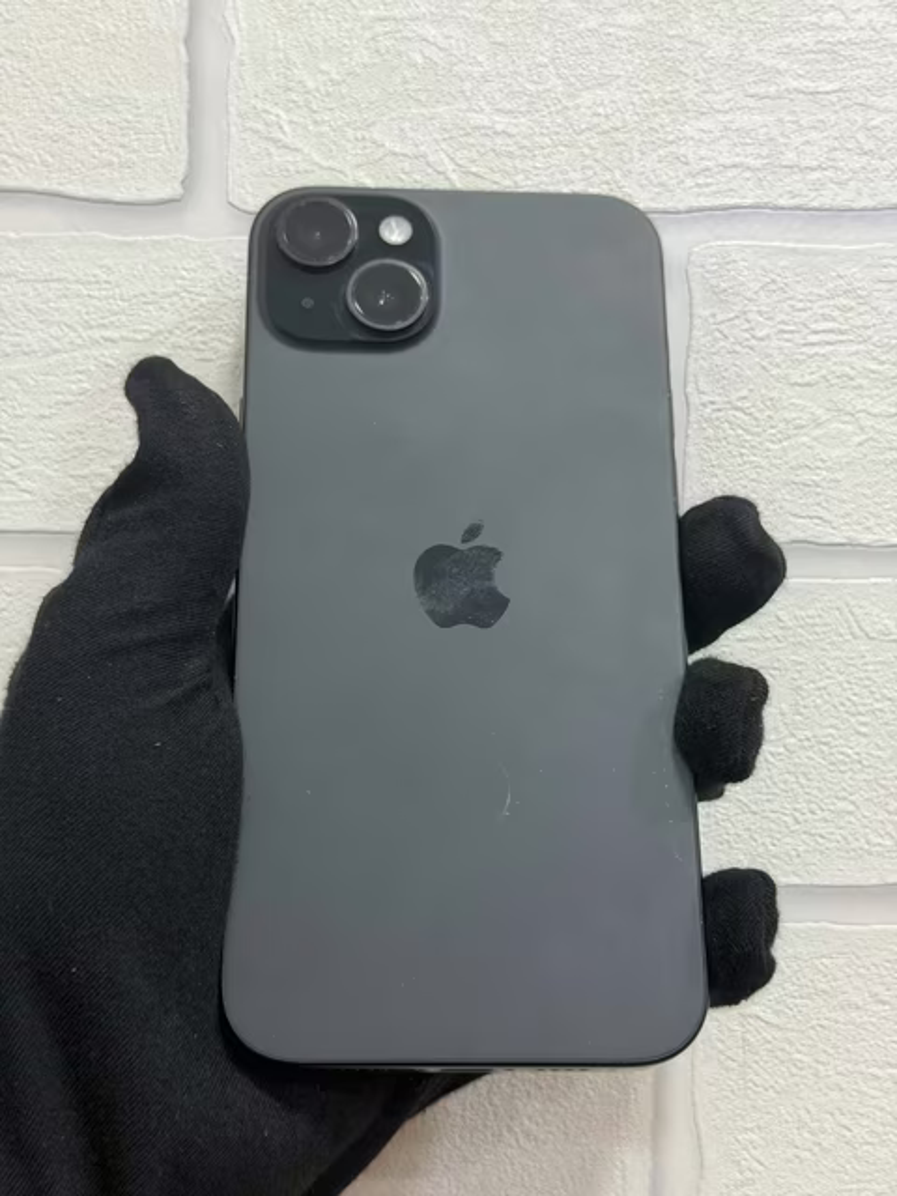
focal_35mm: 48
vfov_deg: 39.7
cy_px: 598
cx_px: 448
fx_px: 1658
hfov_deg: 30.3
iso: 64
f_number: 1.78
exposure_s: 1/50
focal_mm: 6.76
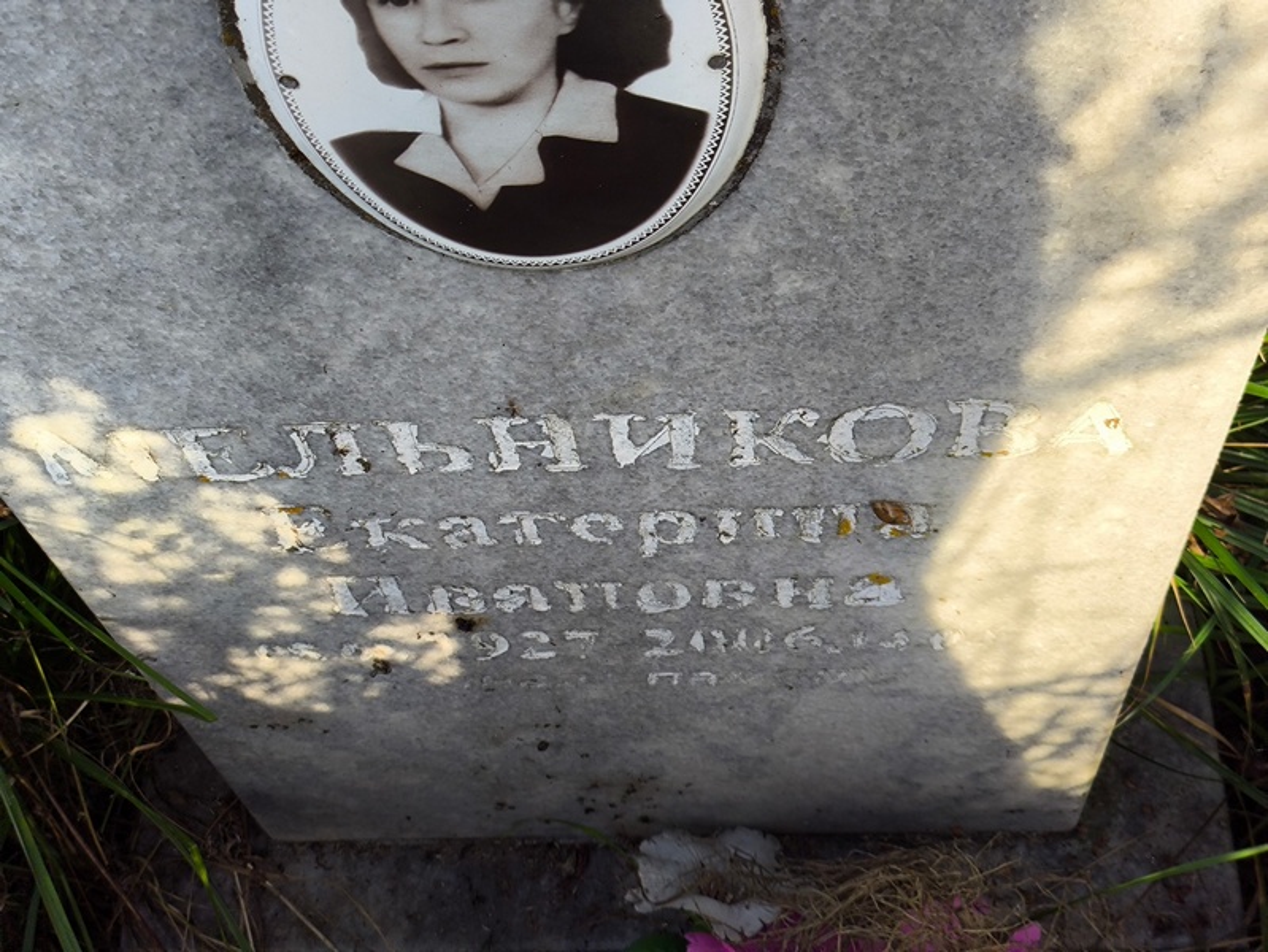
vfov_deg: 29.1
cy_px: 476
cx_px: 634
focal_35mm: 50
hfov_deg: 38.2
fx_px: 1832
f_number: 1.7
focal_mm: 4.71
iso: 50
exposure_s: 1/705
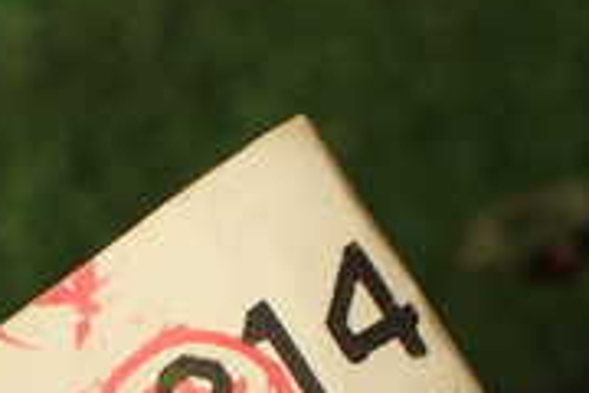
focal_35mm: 111
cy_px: 563
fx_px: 1816
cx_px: 46
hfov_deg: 18.1
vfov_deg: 11.9
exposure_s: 1/60
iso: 100
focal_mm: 5.79
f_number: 2.4
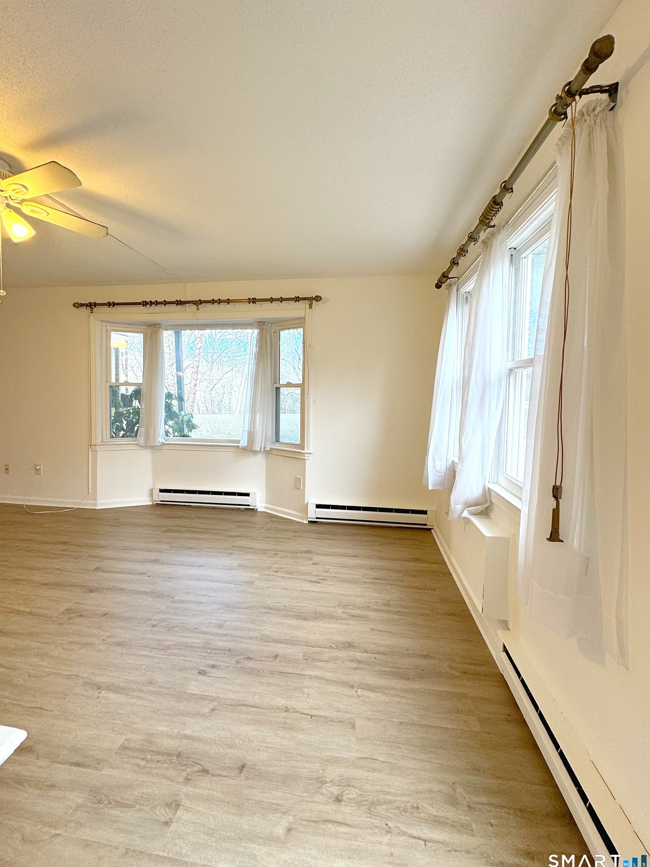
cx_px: 307
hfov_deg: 81.7
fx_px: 375
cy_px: 412
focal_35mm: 15
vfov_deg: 98.1
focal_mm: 2.22
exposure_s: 1/120
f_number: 2.2
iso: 125
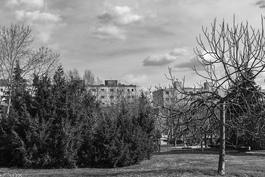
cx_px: 132
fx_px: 442
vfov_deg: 22.6
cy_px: 97
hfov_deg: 33.4
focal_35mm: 60
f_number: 8
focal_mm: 50
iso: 64
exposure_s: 1/160
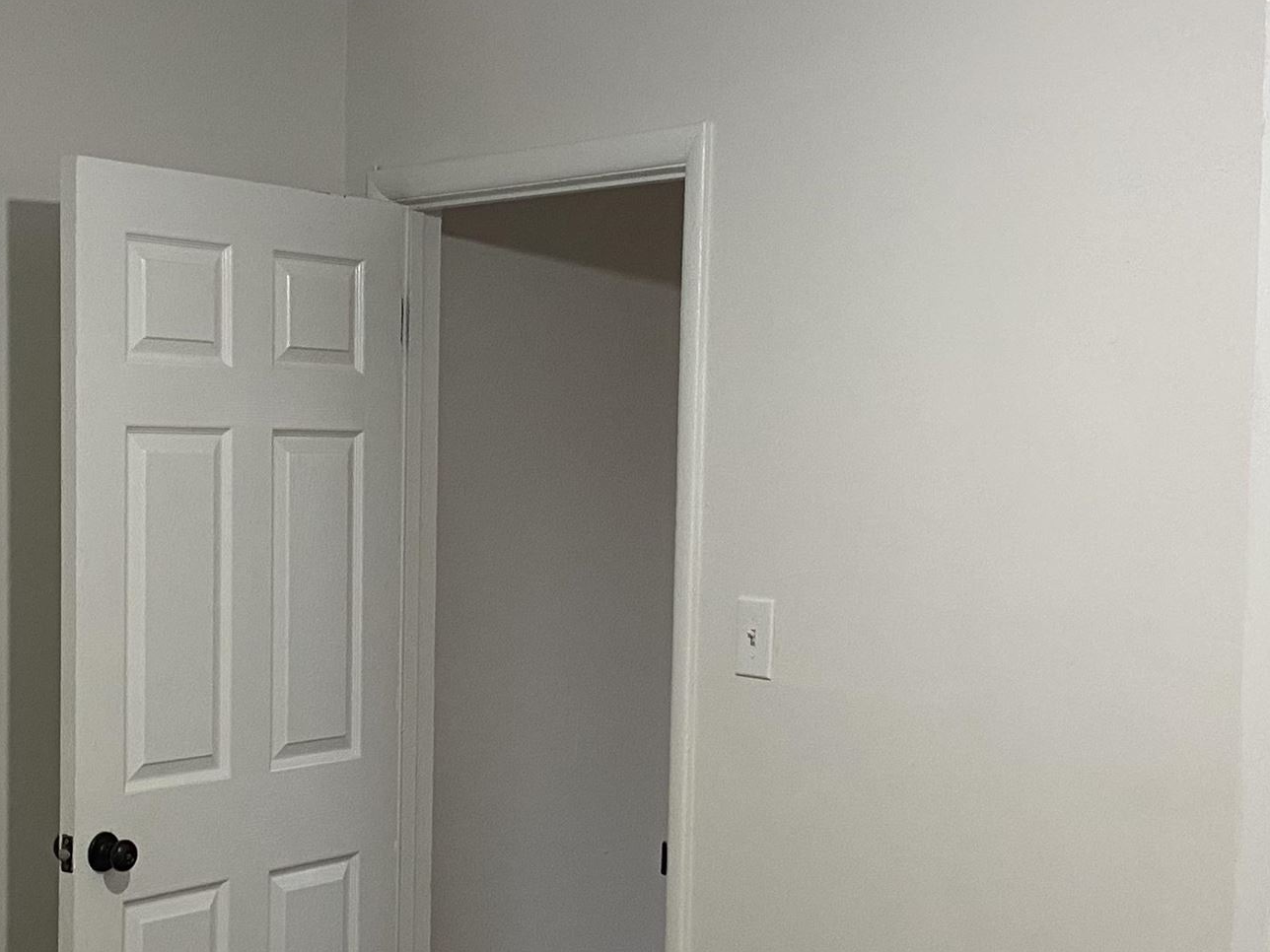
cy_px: 575
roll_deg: -1.9
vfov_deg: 23.6
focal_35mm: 62
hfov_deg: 31.1
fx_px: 2275
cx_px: 498
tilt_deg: -3.9
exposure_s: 1/60
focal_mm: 4.25
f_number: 1.8
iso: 250
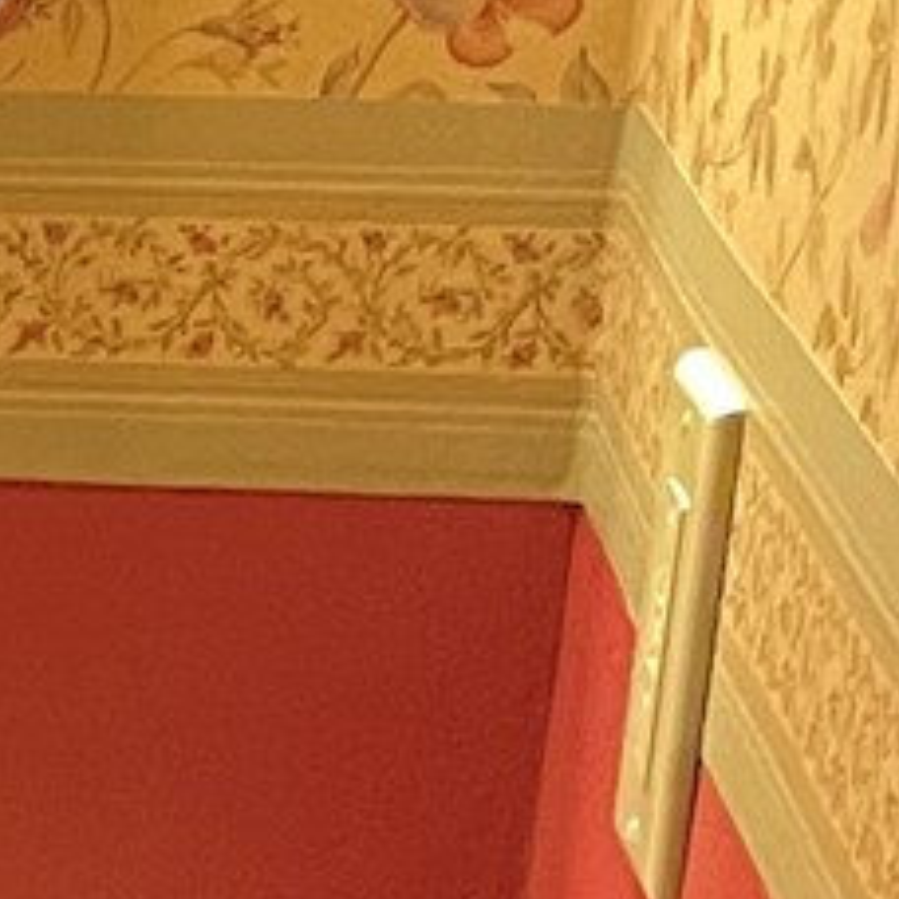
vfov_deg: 8.3
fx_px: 6053
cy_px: 1285
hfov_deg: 7.2
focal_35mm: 206
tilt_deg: -19.0
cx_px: -2161
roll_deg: +1.7
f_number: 1.6
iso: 320
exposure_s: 1/60
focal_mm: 4.2
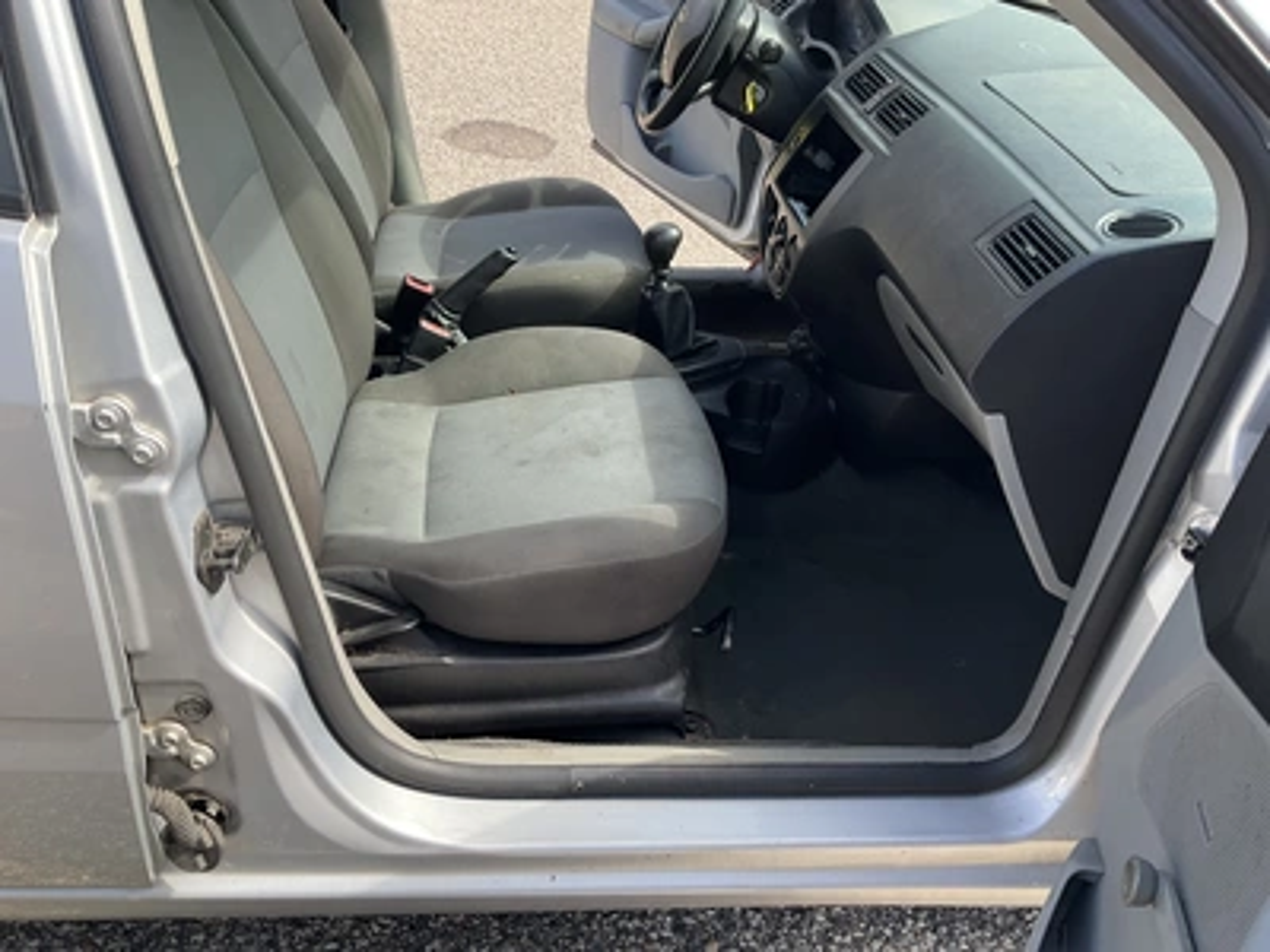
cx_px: 635
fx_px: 1064
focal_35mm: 29
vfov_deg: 48.2
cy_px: 476
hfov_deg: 61.7
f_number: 1.8
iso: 20
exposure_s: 1/233
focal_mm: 3
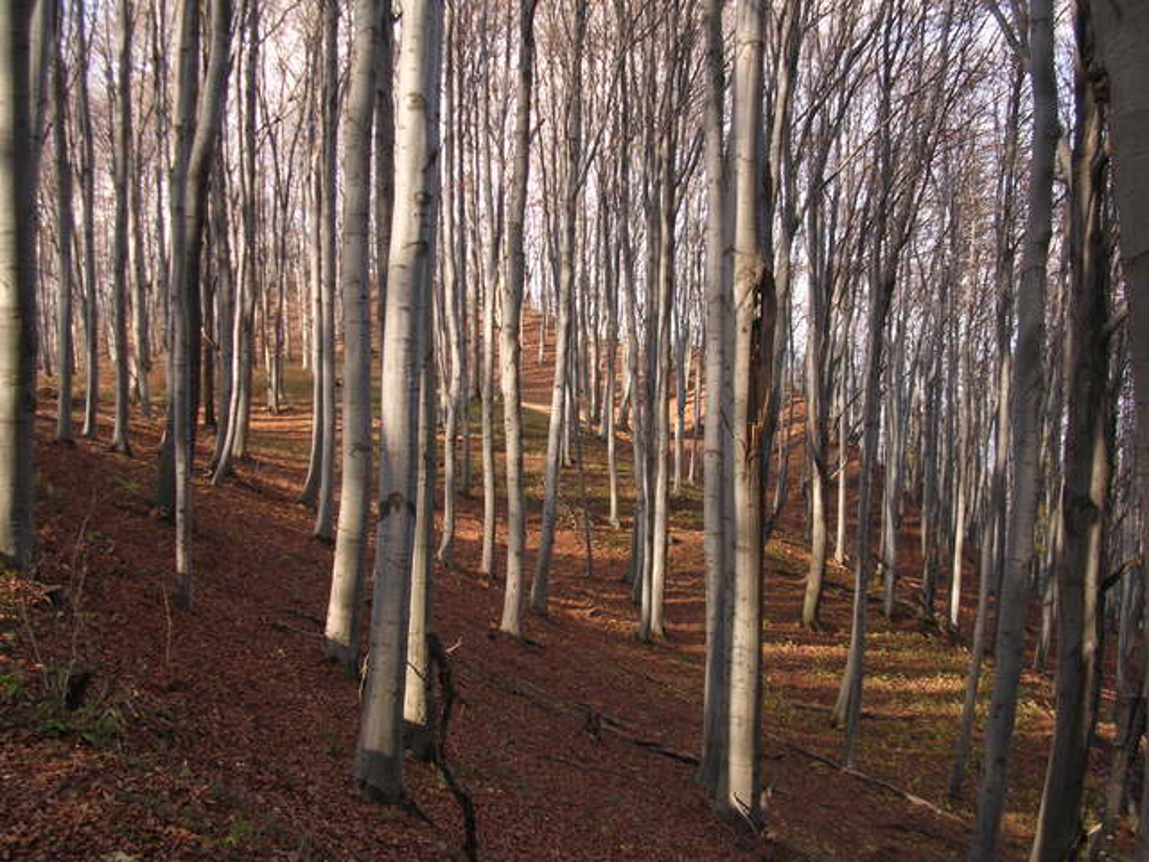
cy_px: 431
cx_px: 574
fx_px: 1261
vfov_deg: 37.7
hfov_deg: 49.0
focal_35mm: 38
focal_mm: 5.8
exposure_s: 1/162
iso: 100
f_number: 2.8
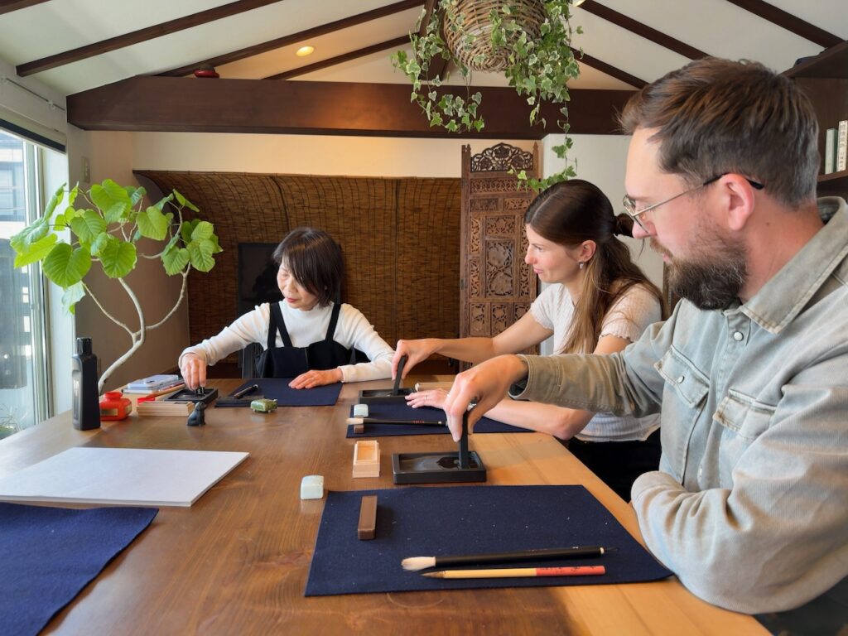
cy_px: 318
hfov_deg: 71.6
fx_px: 588
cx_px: 424
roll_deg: +0.0
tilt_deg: -4.7
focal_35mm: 24
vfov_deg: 56.8
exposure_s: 1/100
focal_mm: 6.76
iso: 80
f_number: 1.78
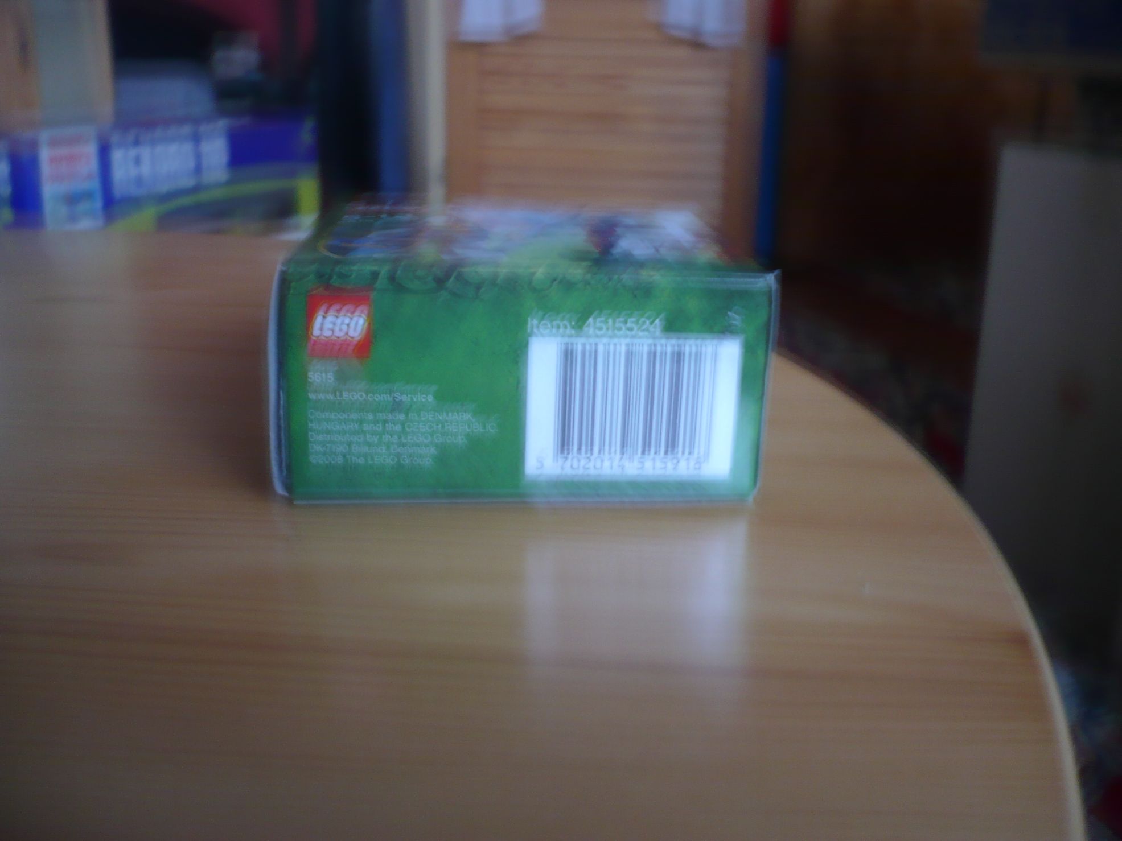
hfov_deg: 52.6
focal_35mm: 35
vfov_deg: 40.7
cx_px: 561
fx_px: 1134
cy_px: 420
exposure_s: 1/4
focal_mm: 5.8
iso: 100
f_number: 2.8
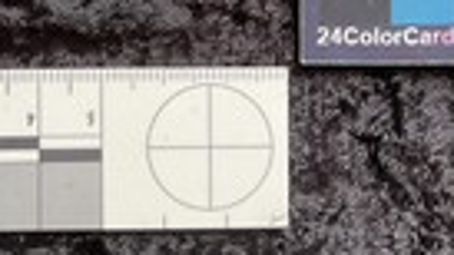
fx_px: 975
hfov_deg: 25.6
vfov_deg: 14.0
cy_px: -131
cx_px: 70
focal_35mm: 81
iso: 64
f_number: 1.8
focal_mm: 3
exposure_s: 1/120
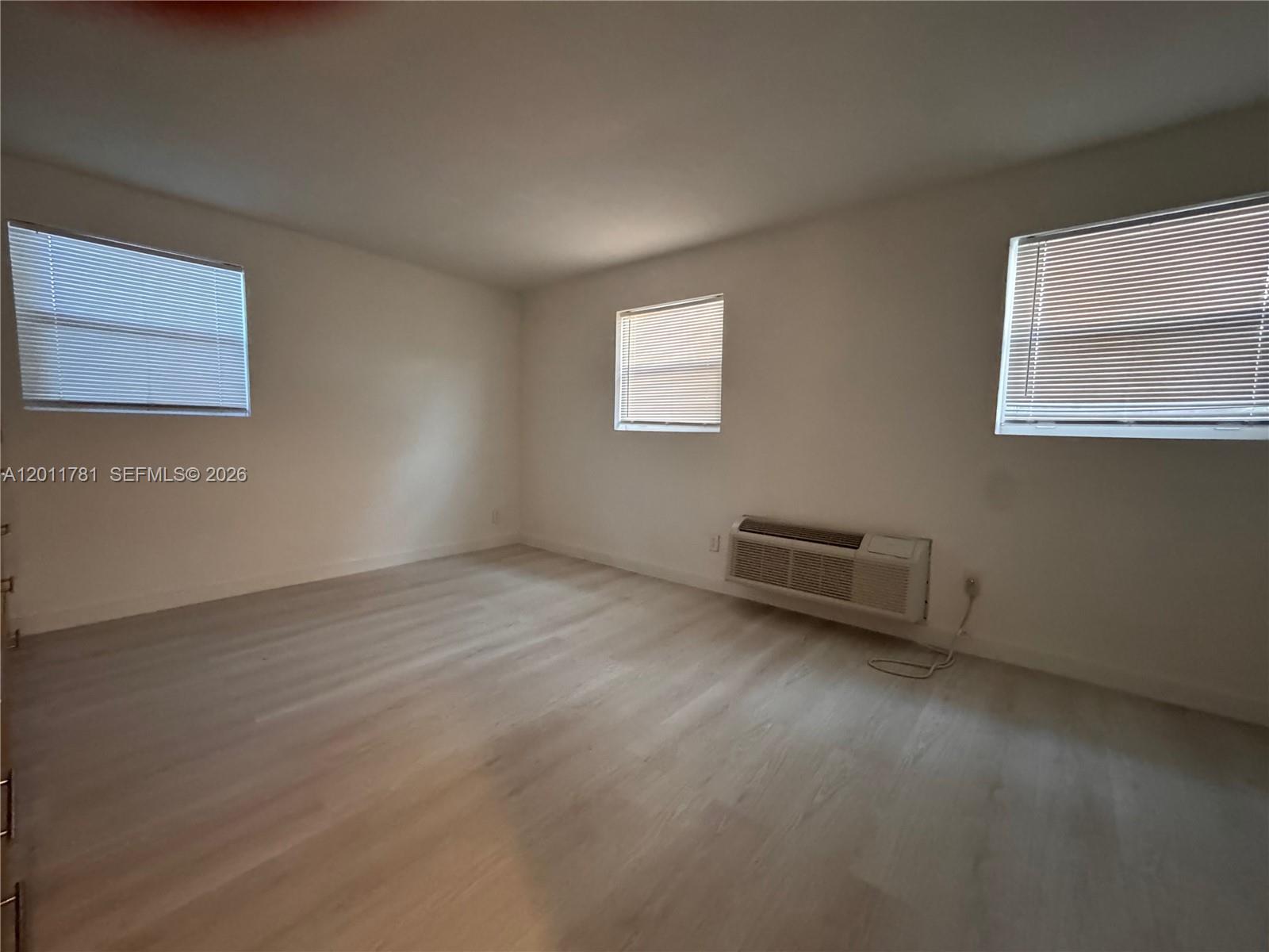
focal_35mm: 14
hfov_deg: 102.1
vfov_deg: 85.7
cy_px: 476
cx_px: 634
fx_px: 513
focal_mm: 2.22
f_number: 2.2
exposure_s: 1/60
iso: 1250
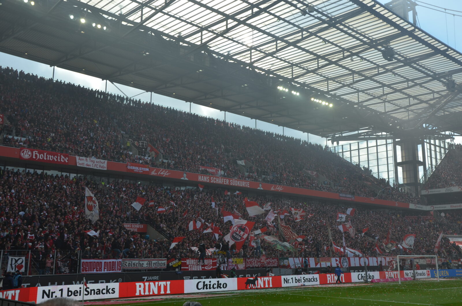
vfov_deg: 35.3
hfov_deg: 51.4
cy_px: 153
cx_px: 231
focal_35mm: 38
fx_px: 480
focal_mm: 25
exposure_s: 1/250
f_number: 8
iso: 110
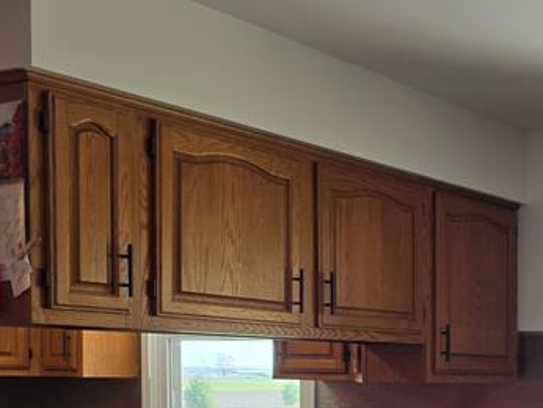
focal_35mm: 68
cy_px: 427
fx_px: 1067
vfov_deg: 20.8
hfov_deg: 24.9
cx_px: 697
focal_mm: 6.3
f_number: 1.7
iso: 80
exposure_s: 1/120
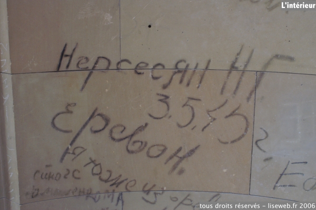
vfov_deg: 25.7
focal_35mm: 52
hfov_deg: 37.9
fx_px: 460
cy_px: 105
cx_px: 158
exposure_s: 1/30
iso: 800
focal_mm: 35
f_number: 5.6
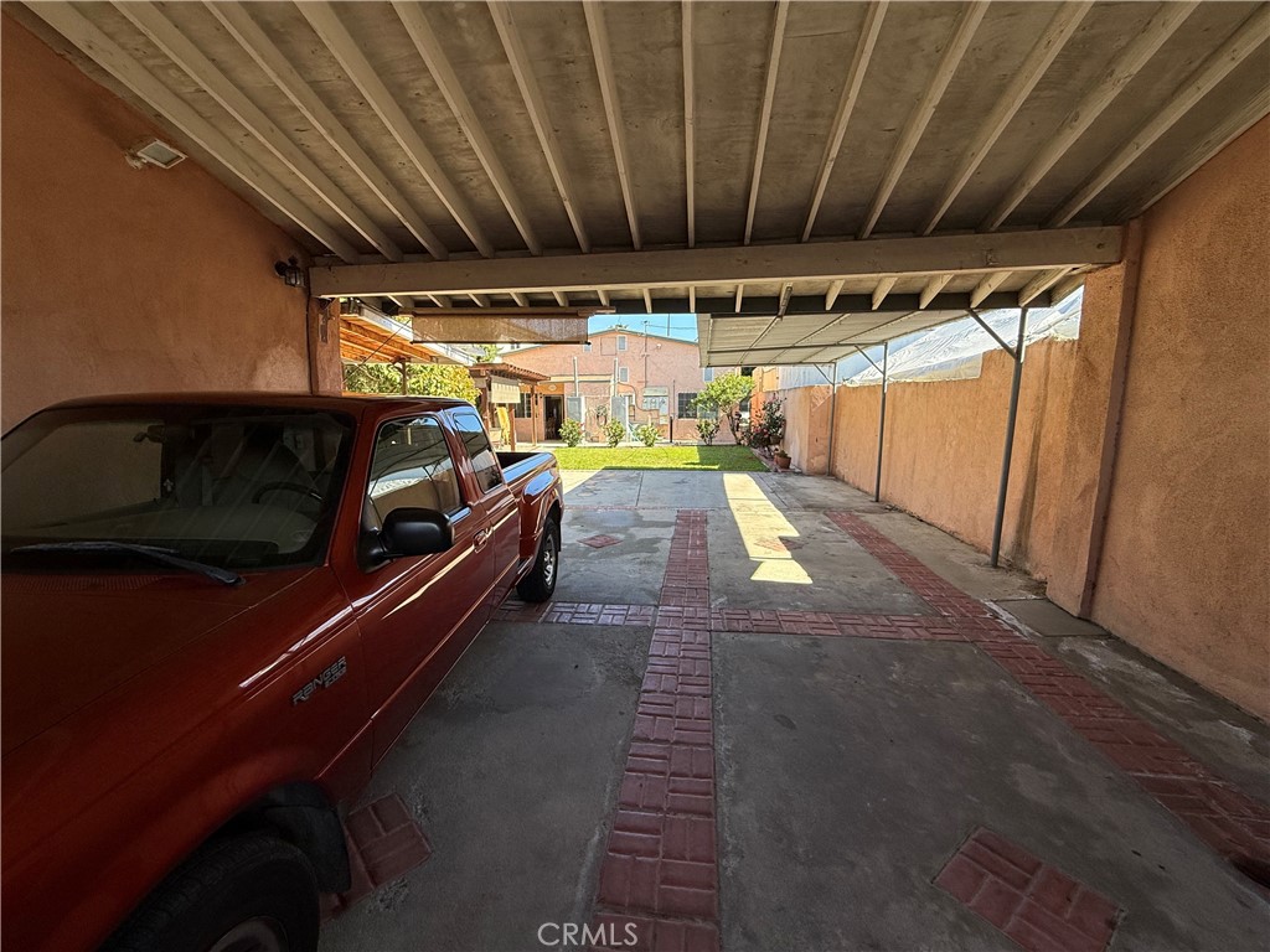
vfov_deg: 85.7
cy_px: 476
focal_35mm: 14
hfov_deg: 102.1
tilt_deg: -8.8
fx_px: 514
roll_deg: +0.0
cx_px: 635
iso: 64
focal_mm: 2.22
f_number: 2.2
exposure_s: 1/465
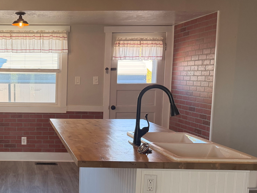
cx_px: 22
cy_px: 113
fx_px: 356
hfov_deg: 36.9
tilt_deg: -6.6
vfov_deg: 30.2
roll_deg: -0.3
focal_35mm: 48
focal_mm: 6.76
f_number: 1.78
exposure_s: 1/196
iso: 200
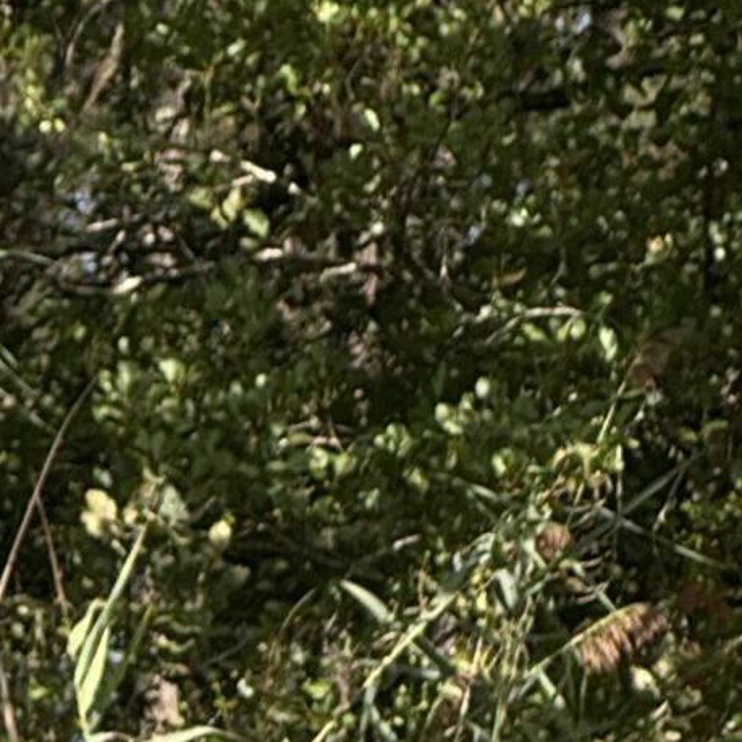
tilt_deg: -1.4
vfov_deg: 4.5
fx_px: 9215
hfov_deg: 4.5
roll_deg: -1.0
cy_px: 1715
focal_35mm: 380
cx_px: -807
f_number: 2.8
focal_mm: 9
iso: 25
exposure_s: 1/306
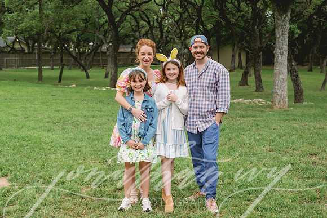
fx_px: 442
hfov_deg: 40.6
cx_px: 164
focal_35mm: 49
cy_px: 100
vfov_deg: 27.7
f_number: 5
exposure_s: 1/1000
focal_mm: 45
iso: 1000
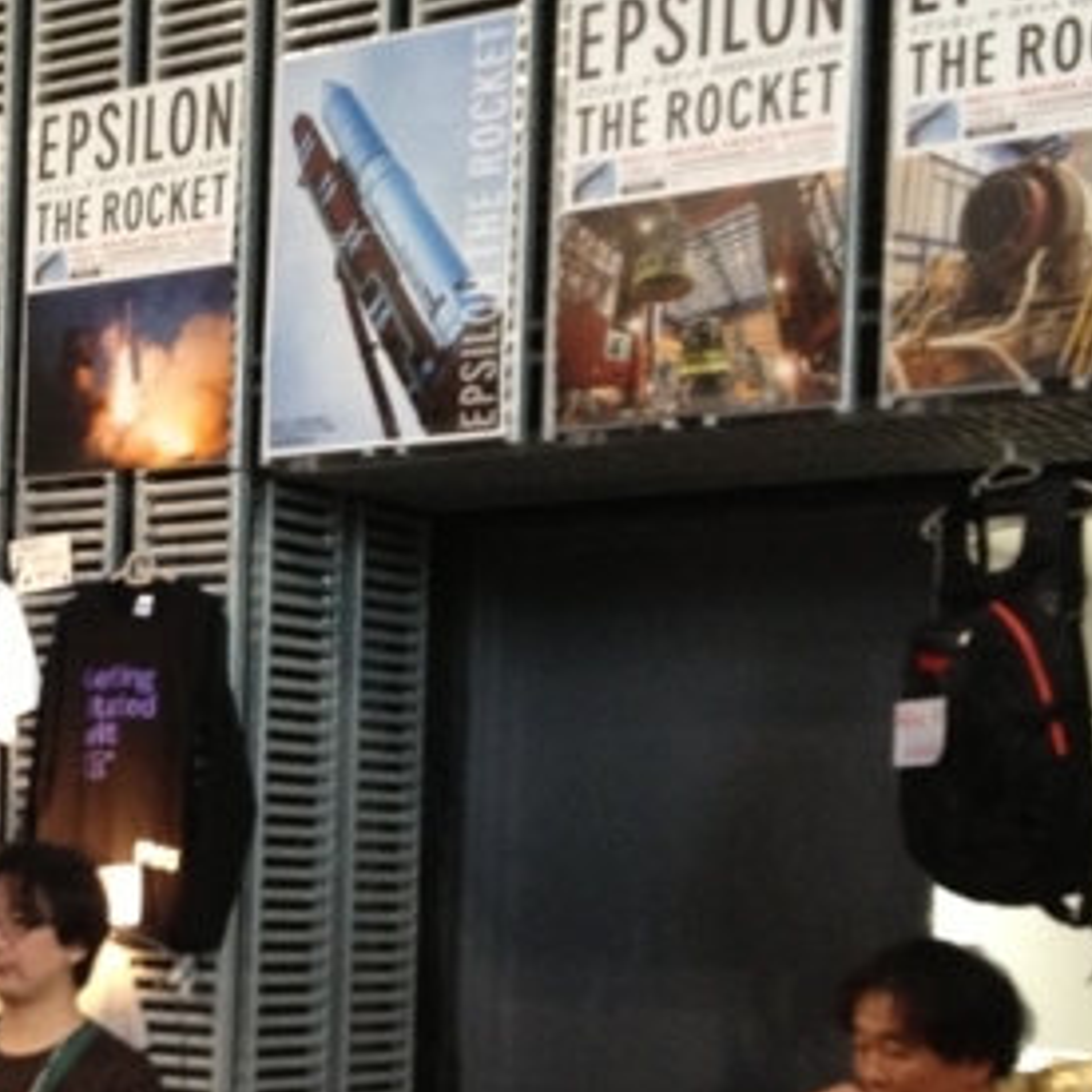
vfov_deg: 21.2
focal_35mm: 81
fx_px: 2891
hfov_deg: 21.1
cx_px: 195
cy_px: 810
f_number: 2.4
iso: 200
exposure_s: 1/20
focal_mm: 4.28
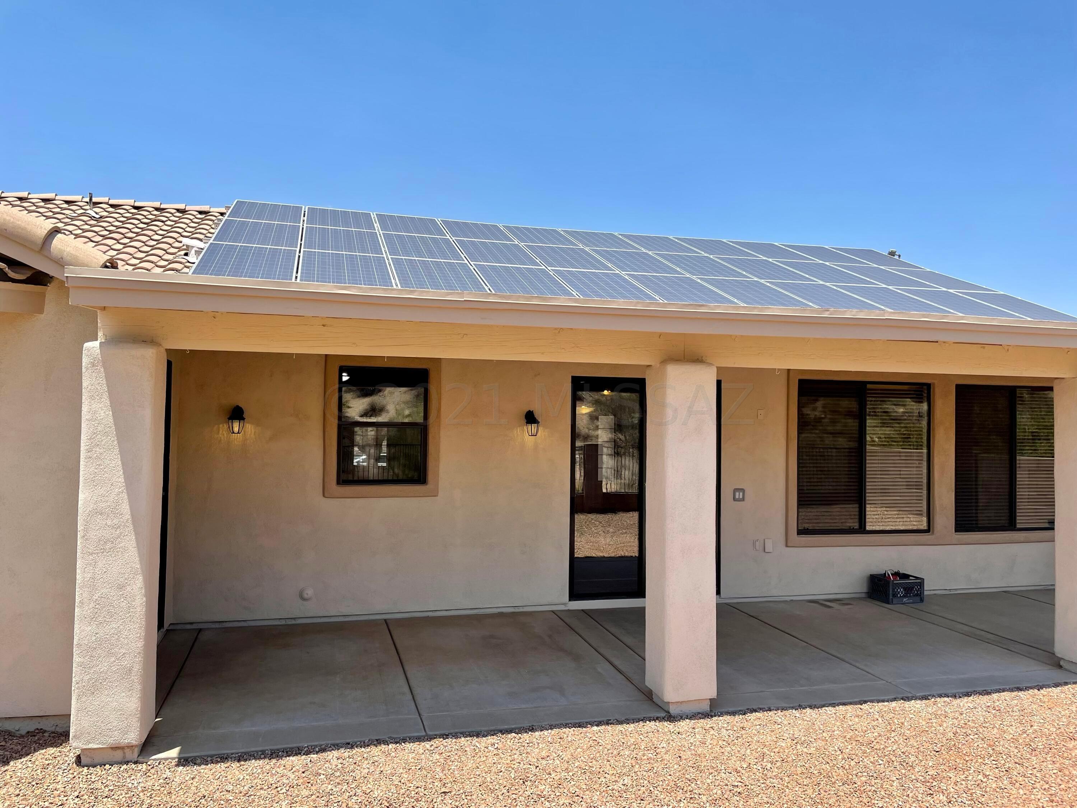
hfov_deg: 67.3
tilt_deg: +0.9
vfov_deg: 53.1
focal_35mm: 26
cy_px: 404
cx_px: 538
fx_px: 809
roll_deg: -0.4
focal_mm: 4.2
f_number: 1.6
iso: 32
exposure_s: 1/2506
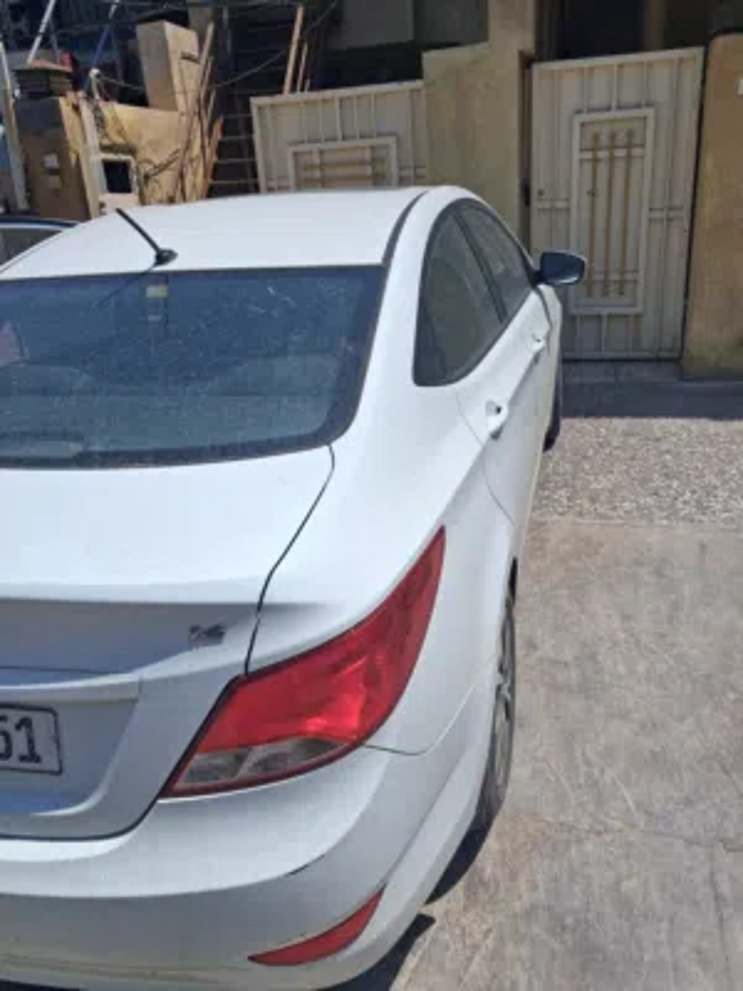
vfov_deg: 65.3
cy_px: 496
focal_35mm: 27
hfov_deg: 51.4
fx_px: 773
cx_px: 372
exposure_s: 1/1221
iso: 20
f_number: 1.8
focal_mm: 4
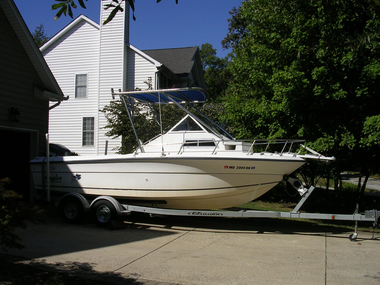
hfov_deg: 49.0
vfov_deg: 37.7
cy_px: 142
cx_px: 190
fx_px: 417
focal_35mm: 38
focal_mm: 5.8
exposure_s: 1/656
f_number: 5.6
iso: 50
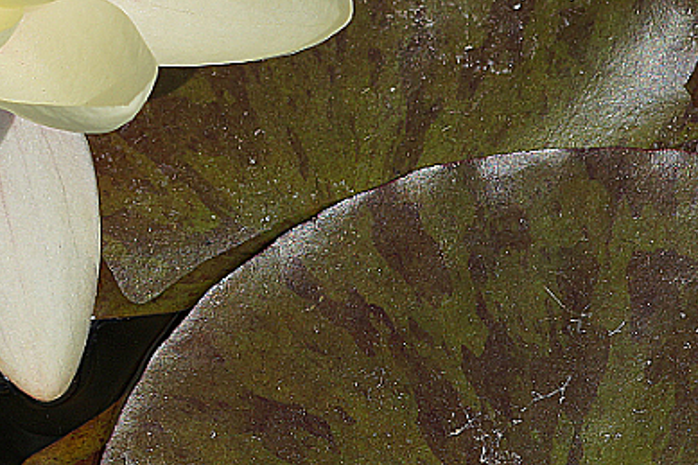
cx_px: 9
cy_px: -129
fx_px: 8973
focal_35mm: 463
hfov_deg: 4.4
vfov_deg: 3.0
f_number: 8
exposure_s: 1/640
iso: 100
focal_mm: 100
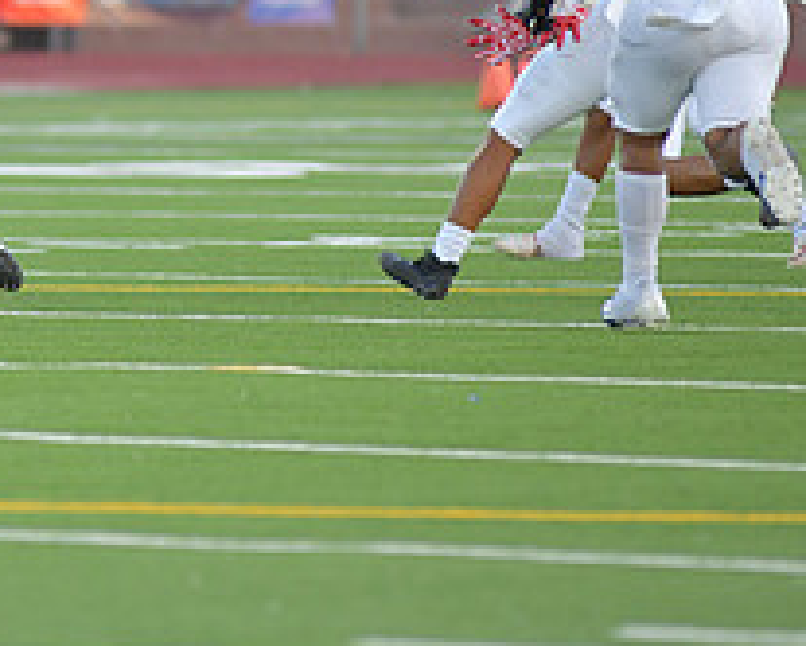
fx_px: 18839
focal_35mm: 789
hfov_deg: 2.4
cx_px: -109
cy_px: 10
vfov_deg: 2.0
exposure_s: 1/1250
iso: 1000
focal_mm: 300
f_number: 3.5
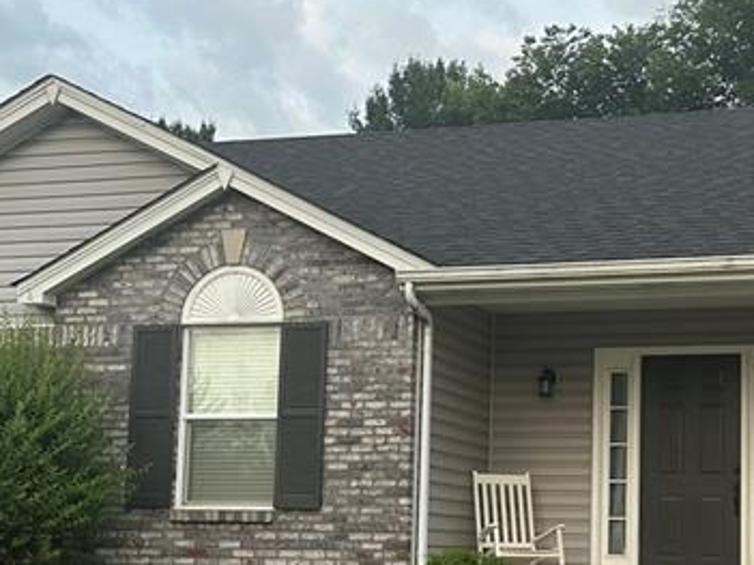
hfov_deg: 27.5
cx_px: 531
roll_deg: -1.1
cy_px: 365
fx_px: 1524
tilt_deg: +7.8
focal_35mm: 70
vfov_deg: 20.9
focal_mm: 6.86
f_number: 1.78
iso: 80
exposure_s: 1/1721
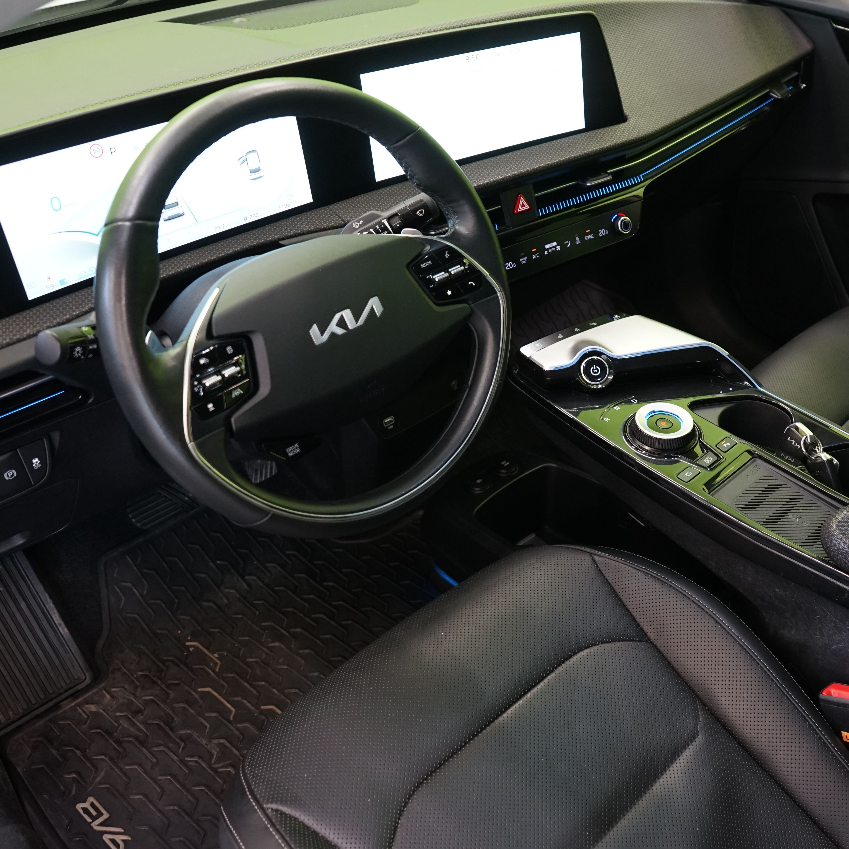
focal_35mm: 37
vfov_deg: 44.9
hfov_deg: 44.2
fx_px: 1027
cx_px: 572
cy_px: 424
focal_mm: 29
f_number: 5
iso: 1250
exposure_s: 1/20
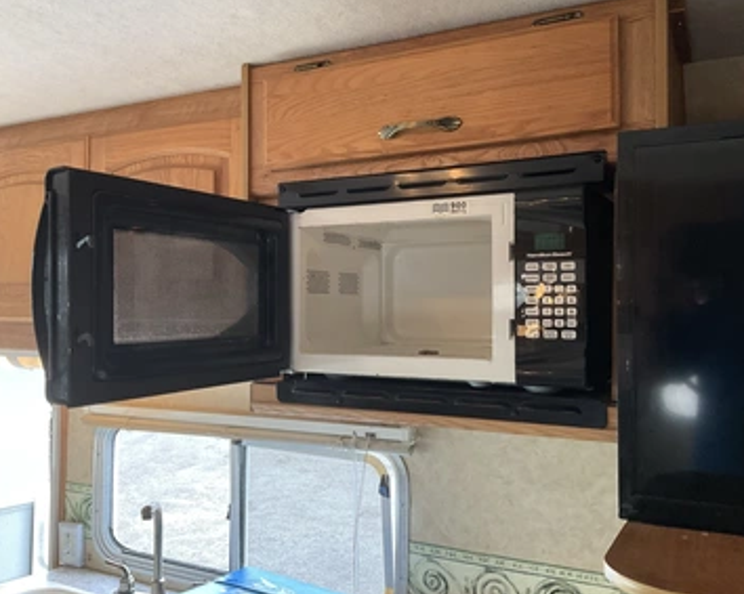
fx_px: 704
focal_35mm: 32
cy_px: 294
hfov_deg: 55.7
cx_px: 380
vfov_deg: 45.8
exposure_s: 1/60
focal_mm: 3
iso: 100
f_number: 1.8
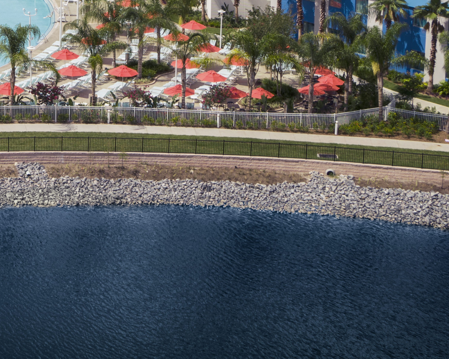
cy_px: -50
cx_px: -69
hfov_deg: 31.2
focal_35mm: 52
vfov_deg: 26.5
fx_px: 691
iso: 200
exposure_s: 1/400
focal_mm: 20
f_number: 8
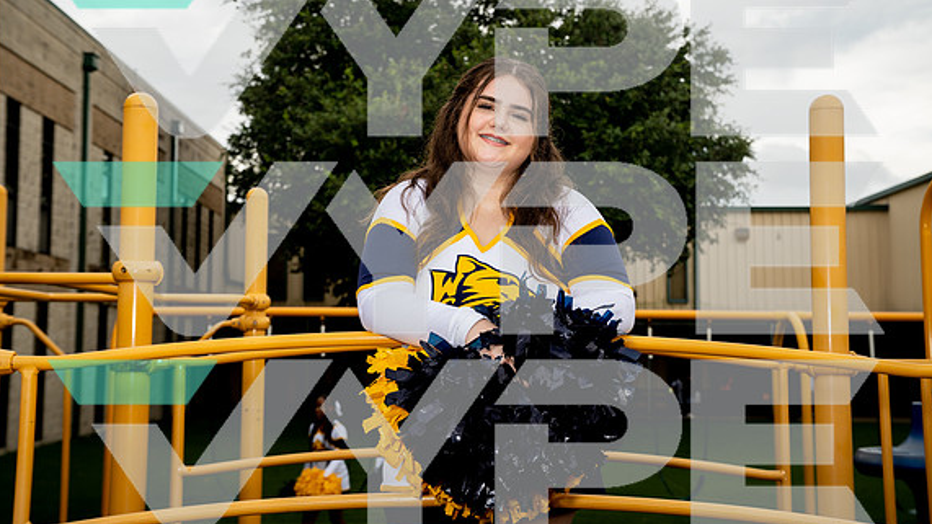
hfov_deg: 42.1
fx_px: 1211
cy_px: 249
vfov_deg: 24.4
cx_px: 468
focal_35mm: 49
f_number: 5.6
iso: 100
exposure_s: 1/250
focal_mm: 46
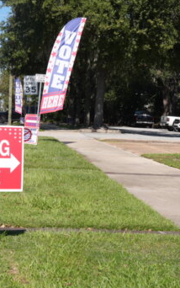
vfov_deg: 29.6
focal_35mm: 69
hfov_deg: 18.8
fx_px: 543
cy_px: 125
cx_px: 81
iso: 100
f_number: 8
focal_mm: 25.8
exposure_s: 1/250
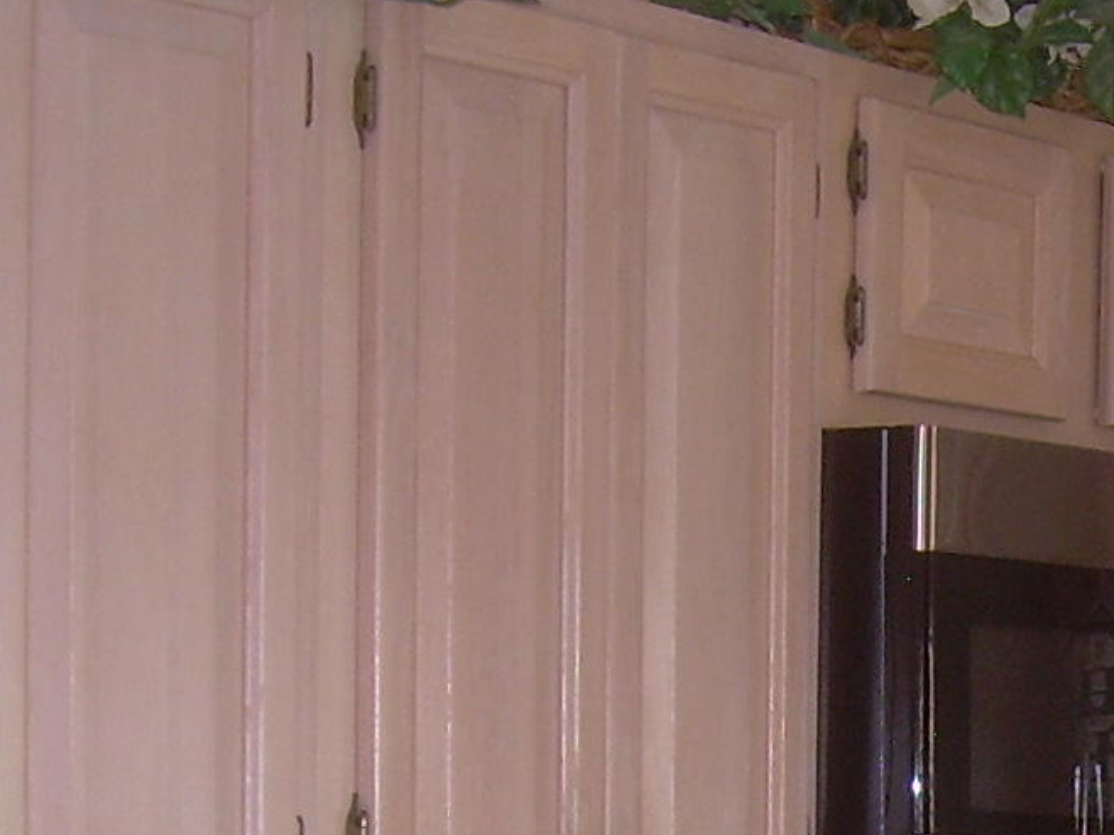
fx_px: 4215
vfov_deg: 11.0
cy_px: 1188
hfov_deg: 14.7
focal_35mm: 131
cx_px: 1266
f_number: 2.8
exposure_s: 1/60
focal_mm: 6.3
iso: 50
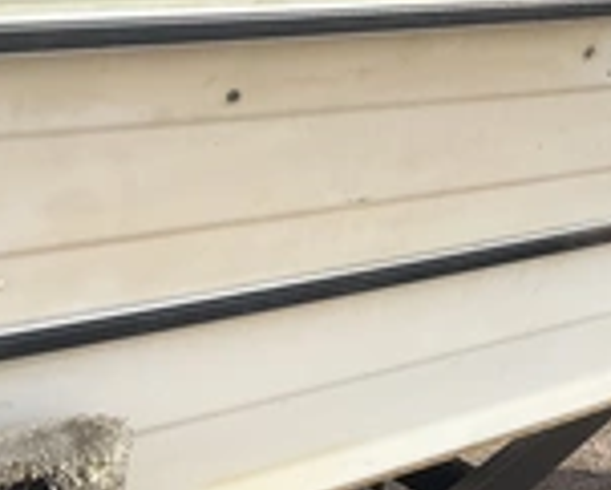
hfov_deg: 24.6
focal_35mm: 75
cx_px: 558
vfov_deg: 20.3
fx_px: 1357
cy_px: 130
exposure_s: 1/1675
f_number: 1.8
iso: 25
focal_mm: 3
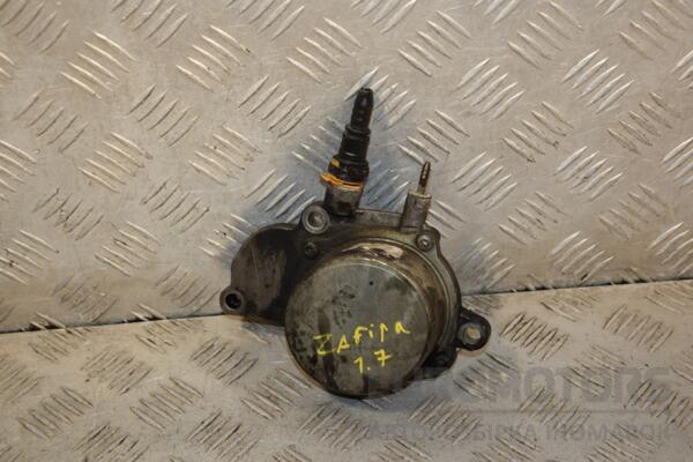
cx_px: 346
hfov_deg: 27.0
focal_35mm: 75
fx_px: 1444
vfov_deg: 18.2
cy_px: 231
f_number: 5.6
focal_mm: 50
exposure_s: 1/200
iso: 800
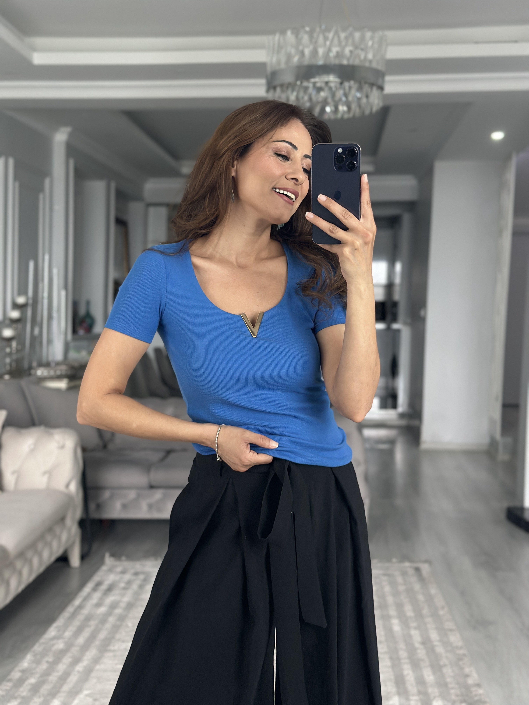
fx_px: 978
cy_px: 352
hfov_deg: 30.3
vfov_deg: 39.7
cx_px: 264
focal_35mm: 48
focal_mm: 6.86
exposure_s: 1/60
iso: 250
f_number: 1.78
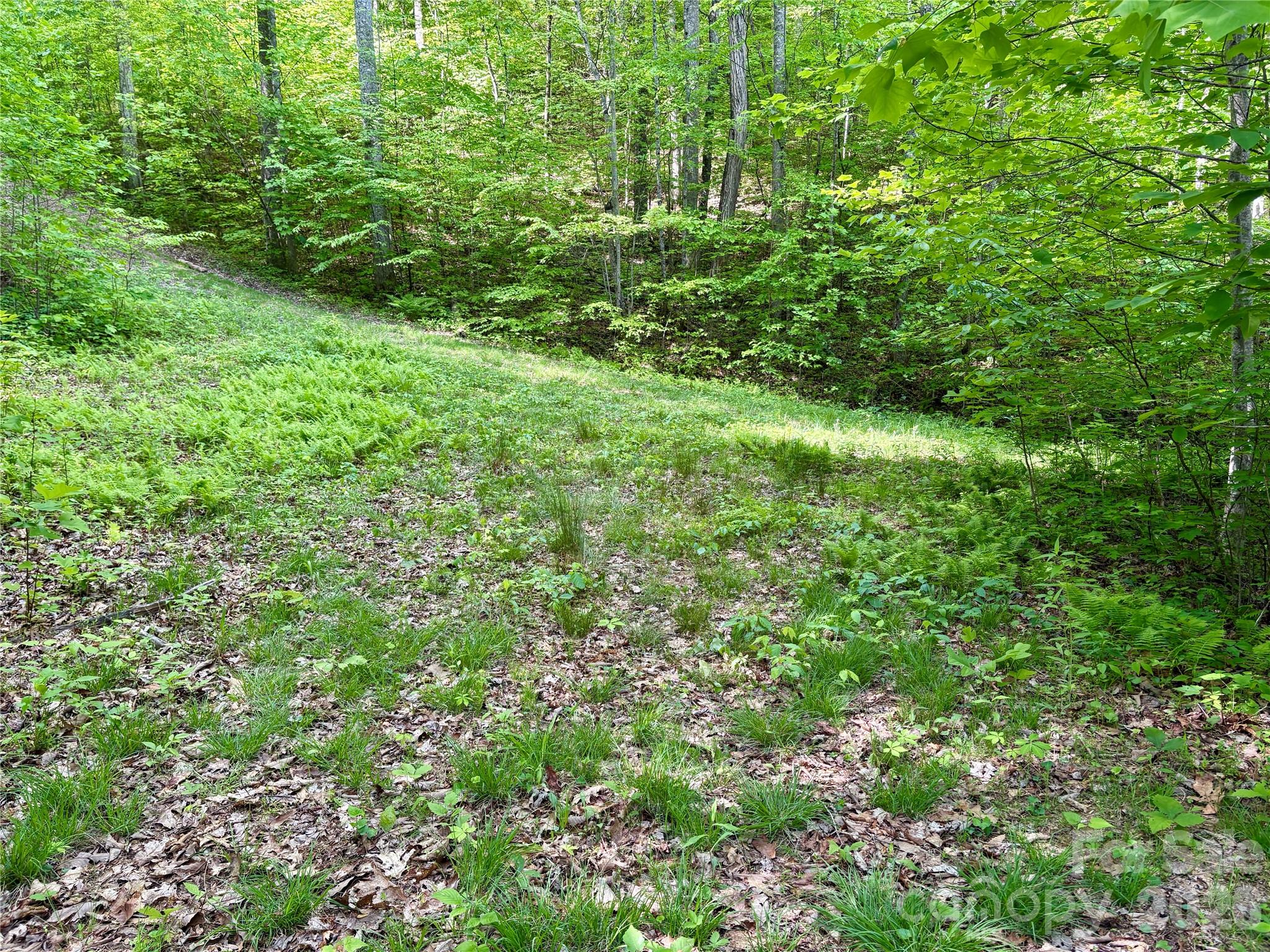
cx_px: 635
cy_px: 476
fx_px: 954
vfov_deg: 53.1
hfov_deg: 67.3
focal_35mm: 26
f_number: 1.6
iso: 80
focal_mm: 5.96
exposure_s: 1/121
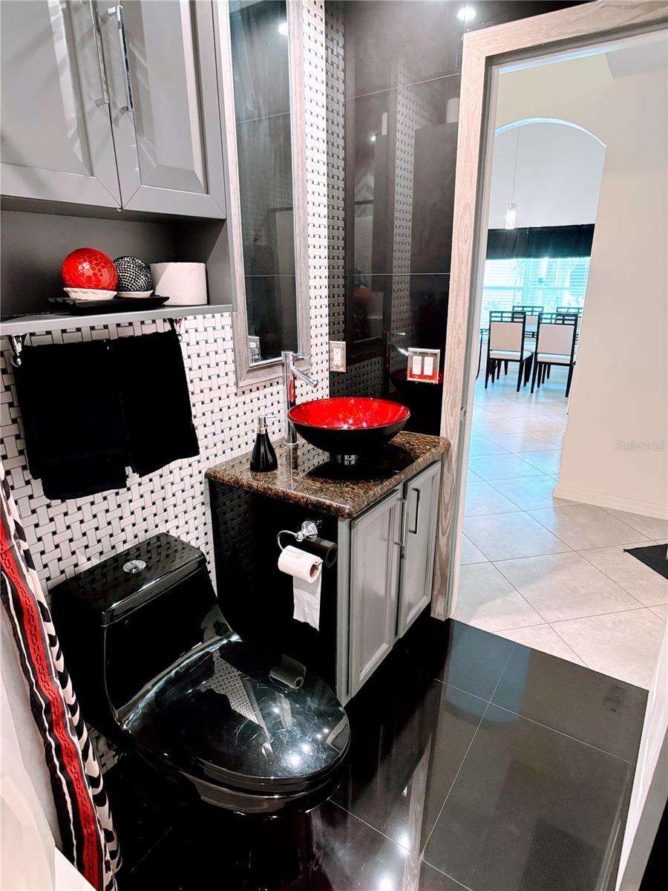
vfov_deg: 67.3
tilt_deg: -19.4
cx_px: 334
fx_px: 669
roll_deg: -0.4
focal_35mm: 26
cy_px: 446
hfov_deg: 53.1
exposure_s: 1/60
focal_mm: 5.96
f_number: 1.6
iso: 400
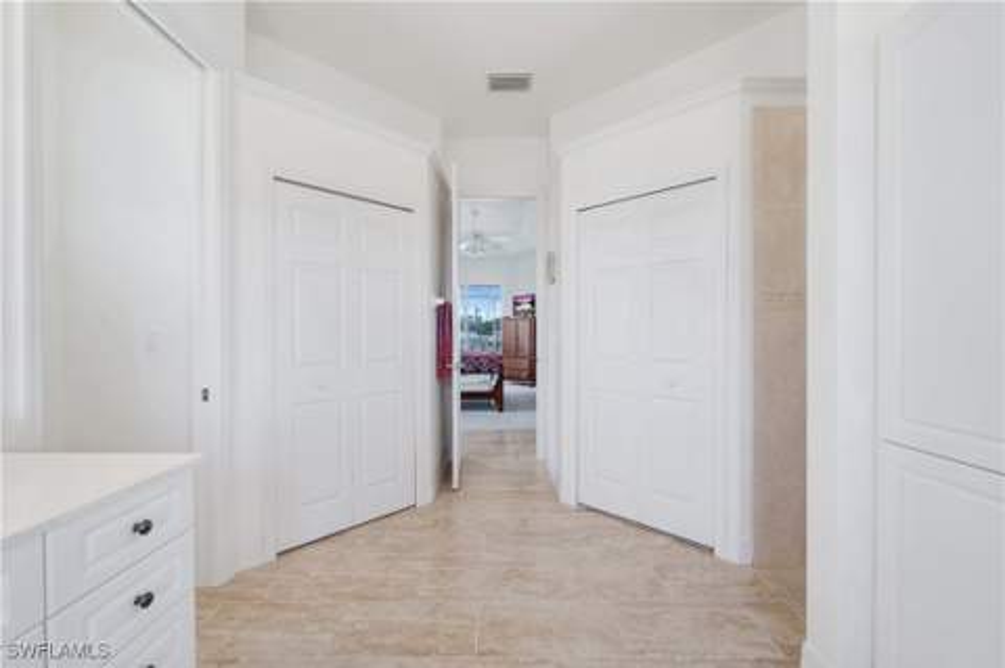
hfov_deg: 104.3
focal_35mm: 14
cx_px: 502
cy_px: 334
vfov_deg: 81.1
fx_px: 390
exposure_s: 1/25
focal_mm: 14
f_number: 8
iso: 250
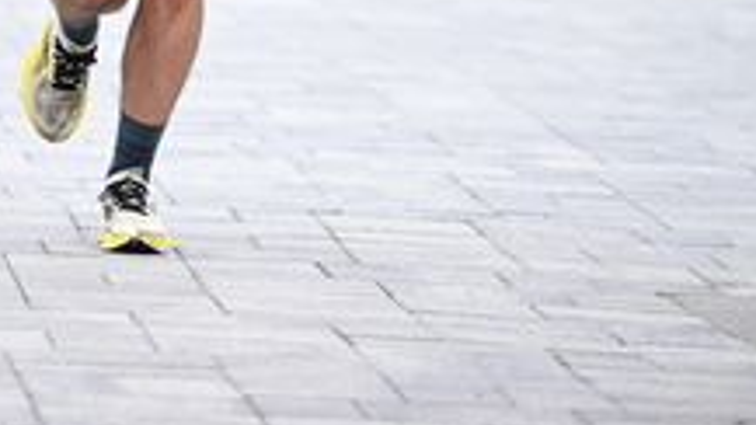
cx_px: 291
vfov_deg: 2.8
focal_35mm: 425
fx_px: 8519
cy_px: -265
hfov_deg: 5.1
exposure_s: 1/1600
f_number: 2.8
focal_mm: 160
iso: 1250
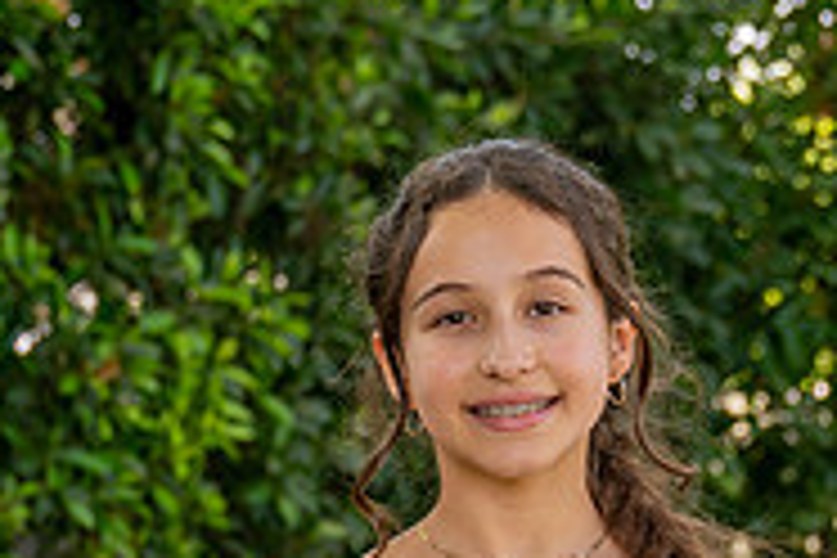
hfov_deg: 10.0
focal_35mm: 206
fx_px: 4789
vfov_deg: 6.5
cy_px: 946
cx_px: 296
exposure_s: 1/400
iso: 200
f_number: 4
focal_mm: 57
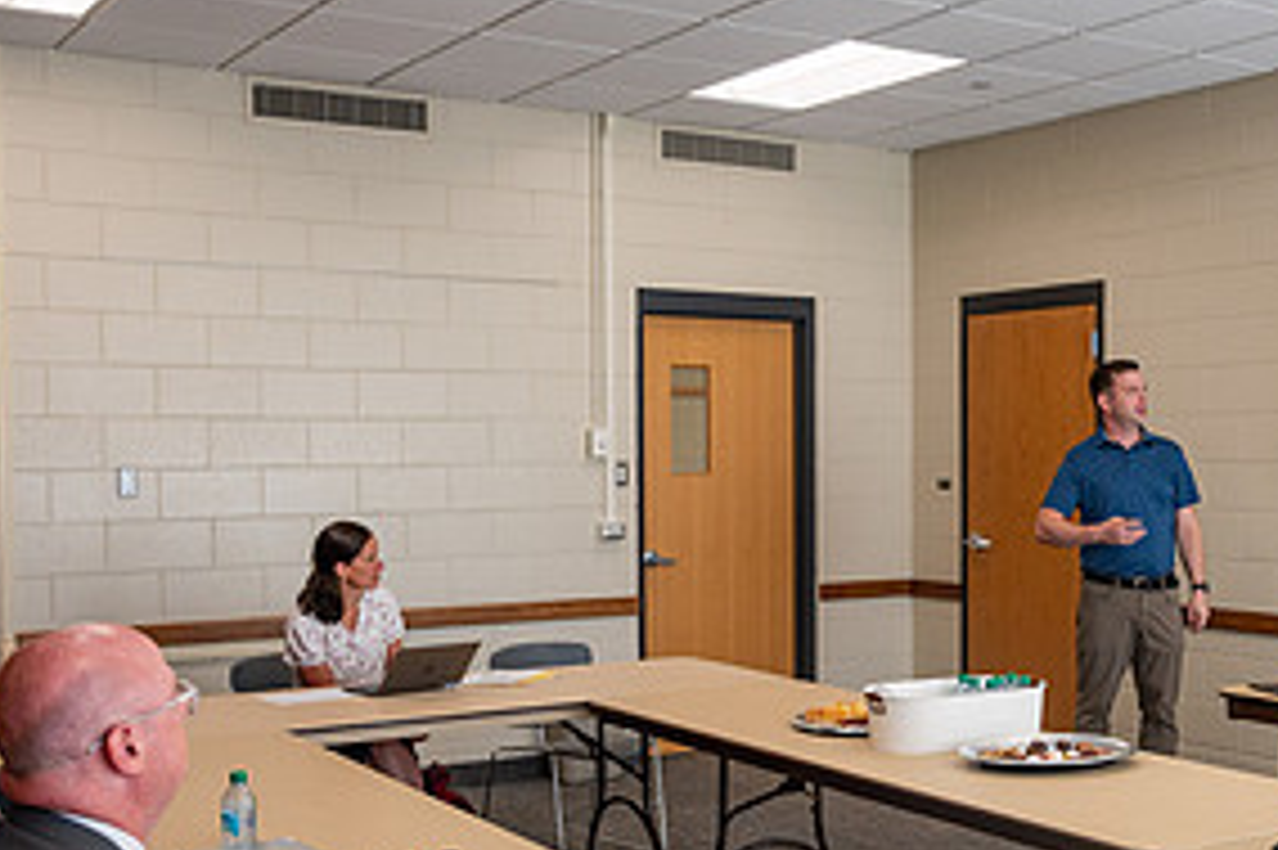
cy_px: 517
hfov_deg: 40.0
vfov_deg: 27.4
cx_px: 814
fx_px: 1738
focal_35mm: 49
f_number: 4
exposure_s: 1/250
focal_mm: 24
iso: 800
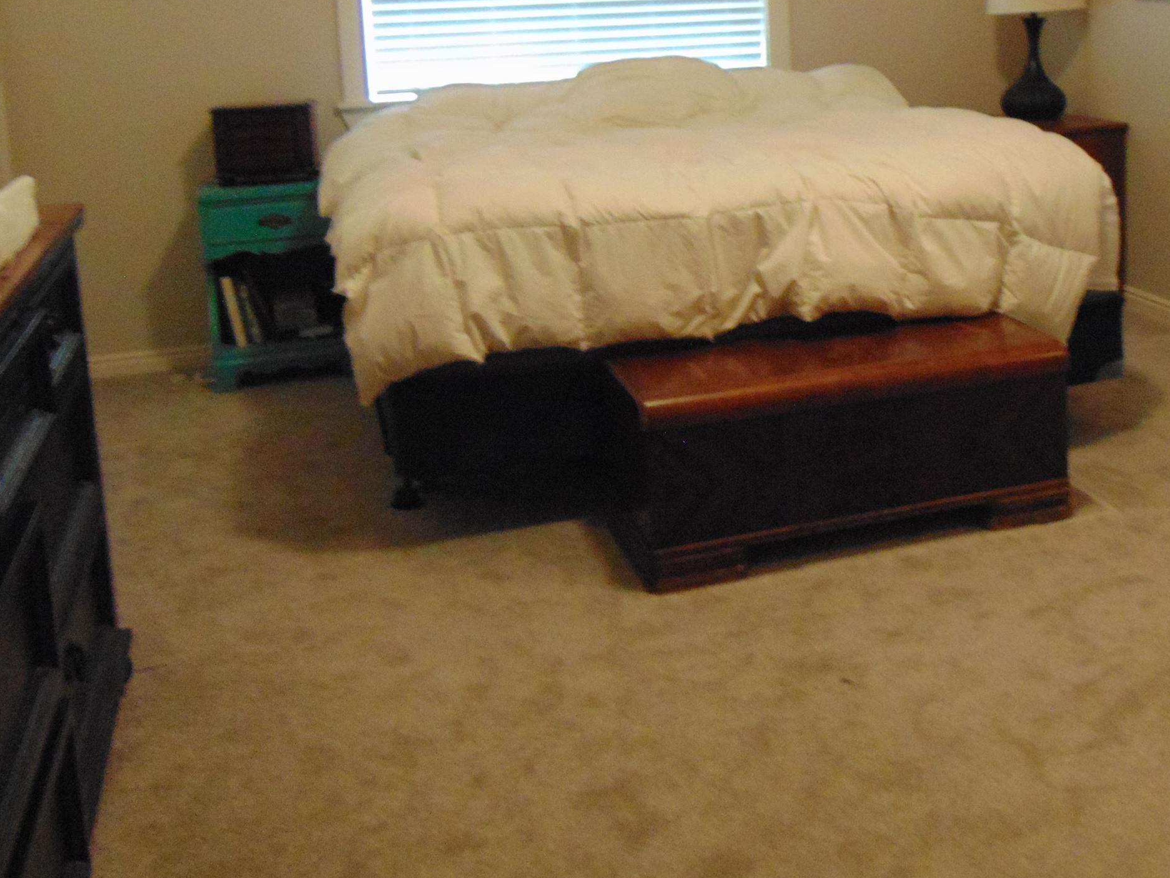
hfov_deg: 44.7
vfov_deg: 34.1
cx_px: 828
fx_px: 1386
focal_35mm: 41
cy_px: 182
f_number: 3
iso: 400
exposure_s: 1/15
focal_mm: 4.5
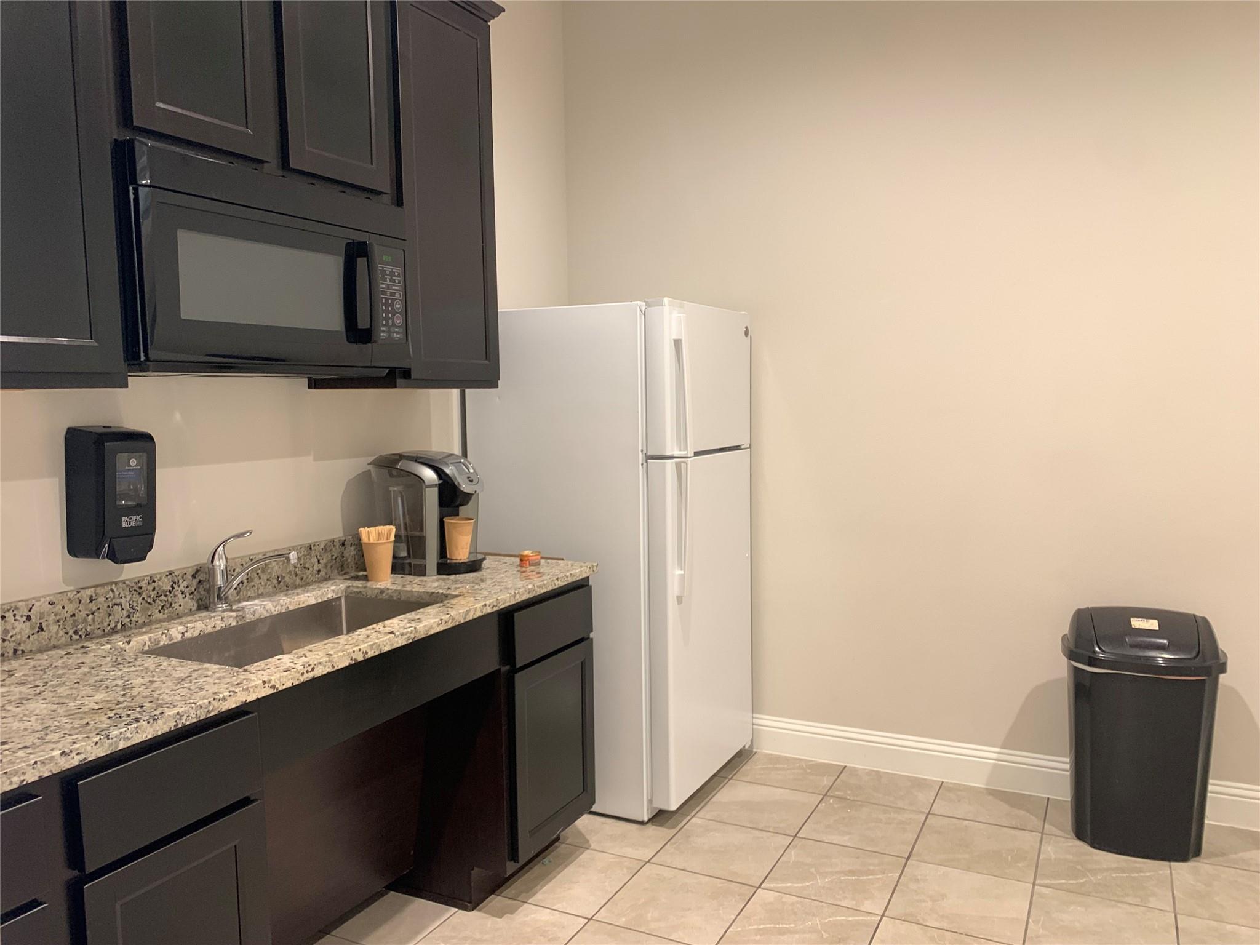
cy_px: 472
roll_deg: -0.2
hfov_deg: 67.3
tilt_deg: -3.6
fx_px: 946
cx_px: 630
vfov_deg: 53.1
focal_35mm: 26
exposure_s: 1/30
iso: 400
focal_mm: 4.25
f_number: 1.8
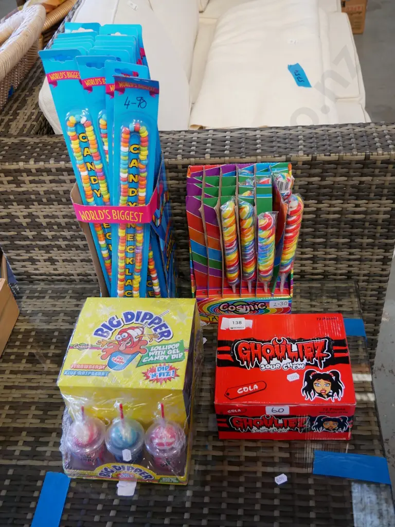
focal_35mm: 36
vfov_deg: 51.4
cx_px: 198
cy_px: 264
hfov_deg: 39.7
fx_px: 548
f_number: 3.9
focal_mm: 18
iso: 800
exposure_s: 1/60
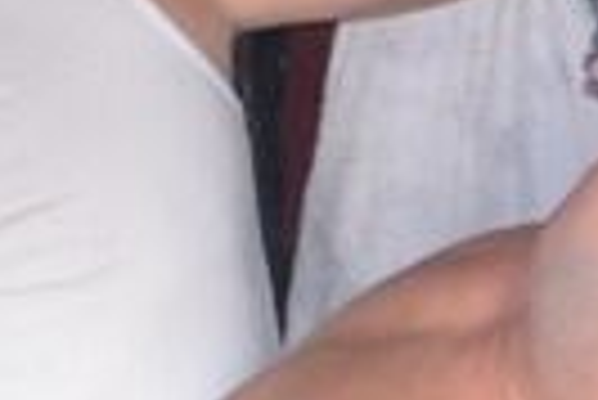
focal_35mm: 174
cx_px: -656
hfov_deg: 10.7
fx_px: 2893
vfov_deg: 7.3
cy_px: -616
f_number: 3.5
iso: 1400
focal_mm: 11
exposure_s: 1/60
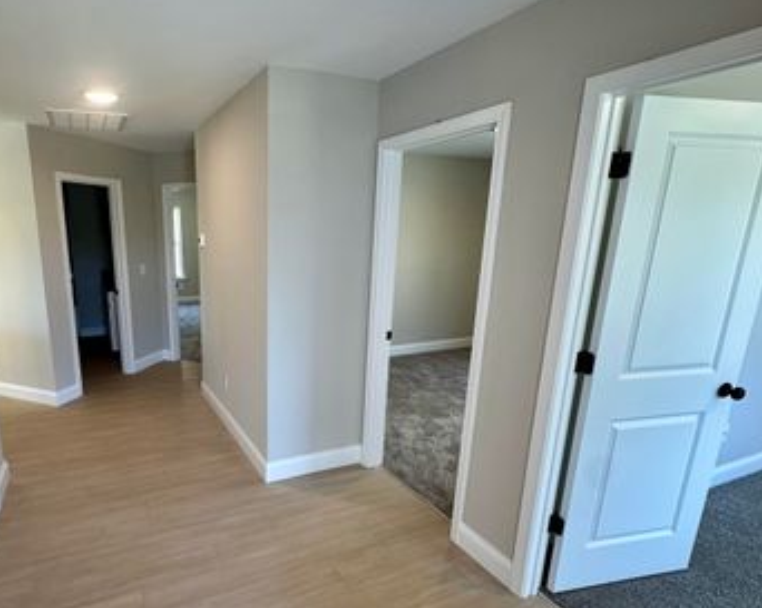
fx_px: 451
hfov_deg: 77.9
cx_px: 256
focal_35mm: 20
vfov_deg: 67.9
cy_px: 335
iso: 160
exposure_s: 1/120
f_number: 2.2
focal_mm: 2.22
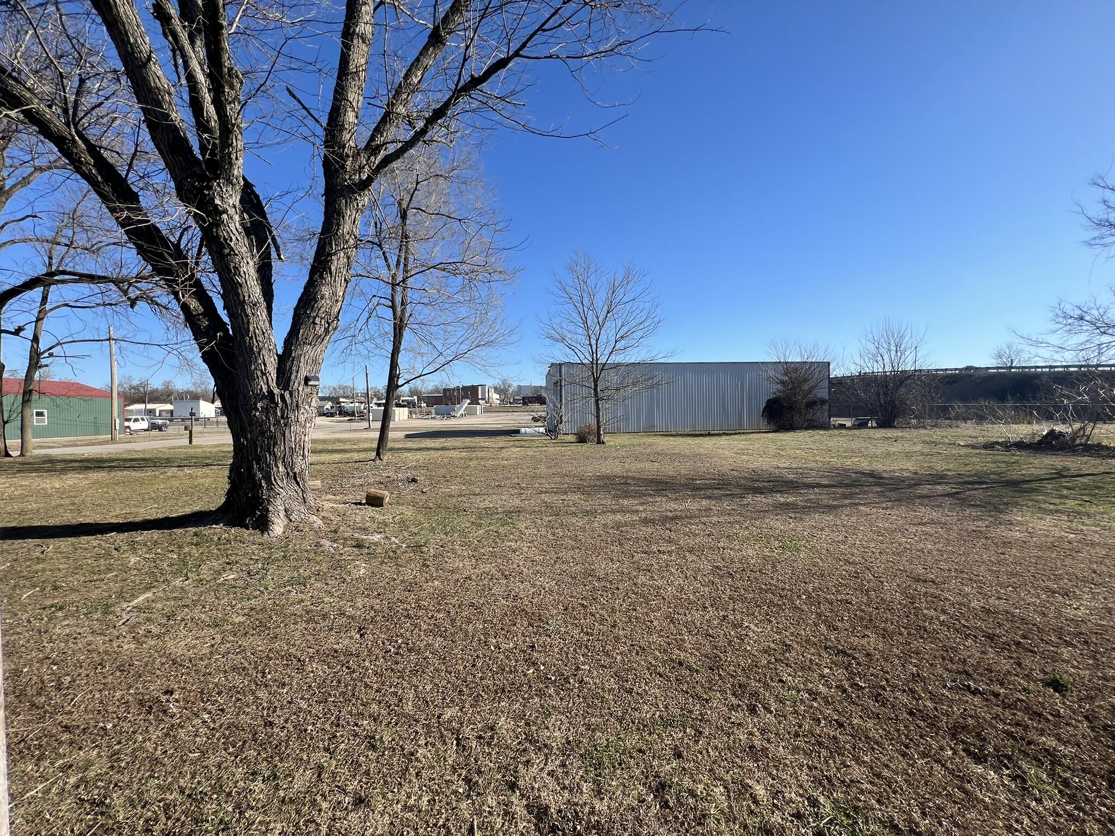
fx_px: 419
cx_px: 558
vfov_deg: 89.9
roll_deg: +1.3
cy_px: 418
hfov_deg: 106.2
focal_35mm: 13
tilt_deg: -0.8
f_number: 1.8
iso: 32
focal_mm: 1.57
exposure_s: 1/1309
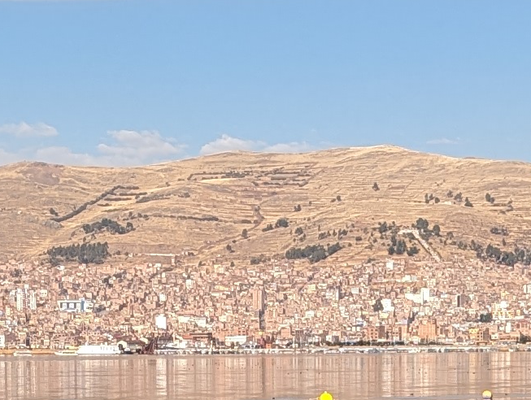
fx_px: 2305
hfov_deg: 13.1
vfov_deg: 9.8
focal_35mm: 150
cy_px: 501
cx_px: 218
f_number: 1.85
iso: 41
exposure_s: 1/1550
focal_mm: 6.81
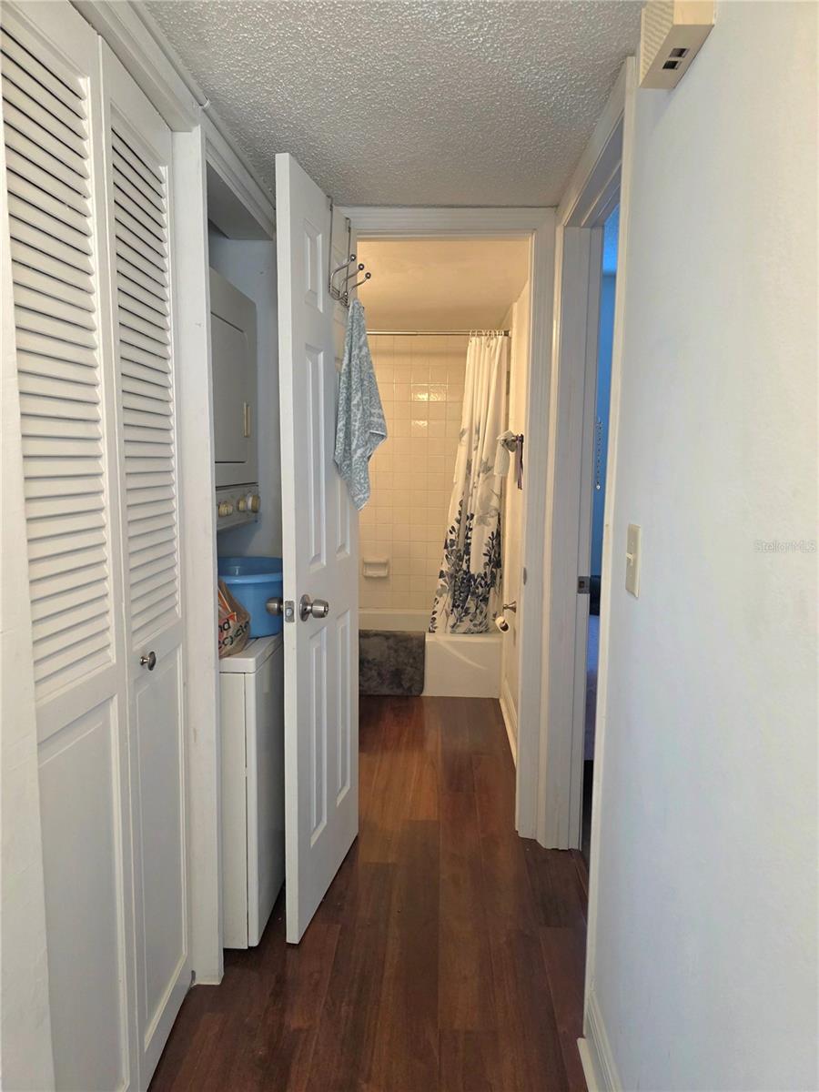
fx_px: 726
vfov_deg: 73.9
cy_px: 546
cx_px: 410
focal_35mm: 23
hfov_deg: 58.9
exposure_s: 1/120
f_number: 1.7
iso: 500
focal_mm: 6.3
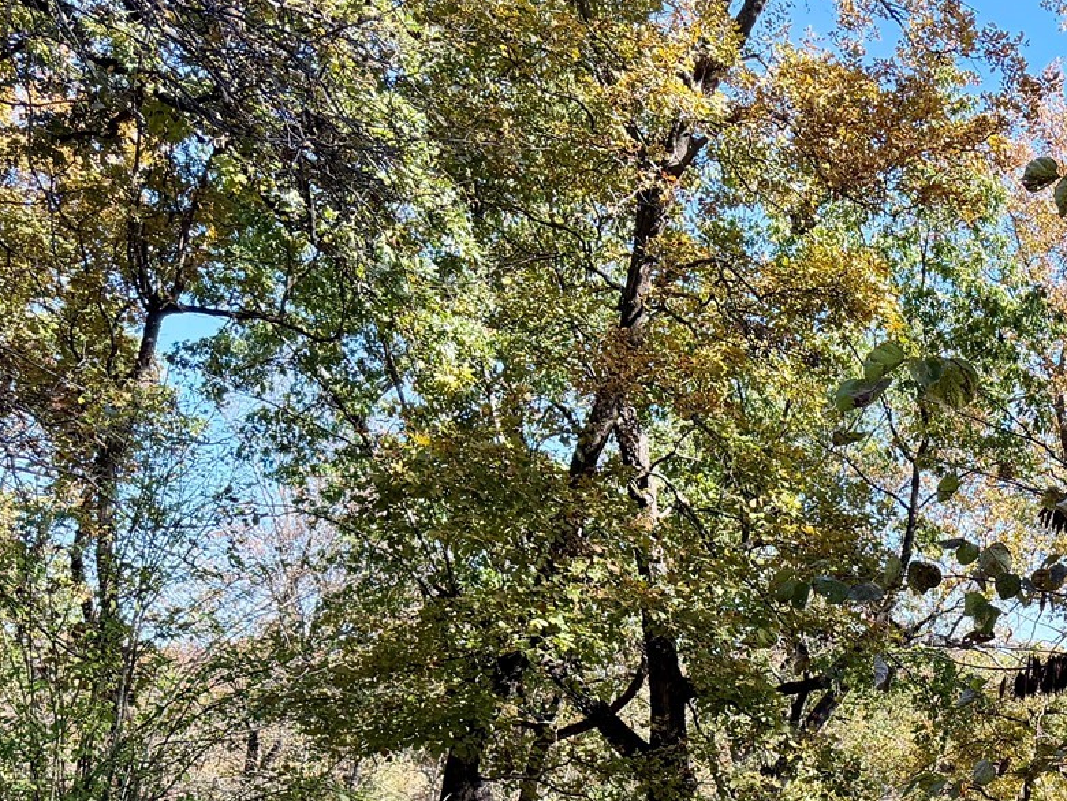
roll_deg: +1.1
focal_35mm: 59
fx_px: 1819
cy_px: 965
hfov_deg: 29.6
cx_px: 1157
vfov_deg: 22.8
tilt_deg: -6.3
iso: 100
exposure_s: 1/622
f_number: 1.78
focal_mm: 6.76
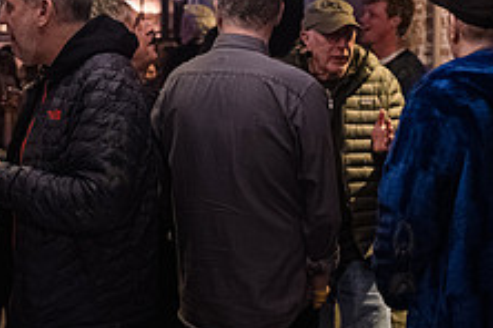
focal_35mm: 92
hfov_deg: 21.9
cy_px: 147
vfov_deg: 14.9
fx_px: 1260
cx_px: 114
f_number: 3.2
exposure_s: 1/250
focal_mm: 35
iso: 8000
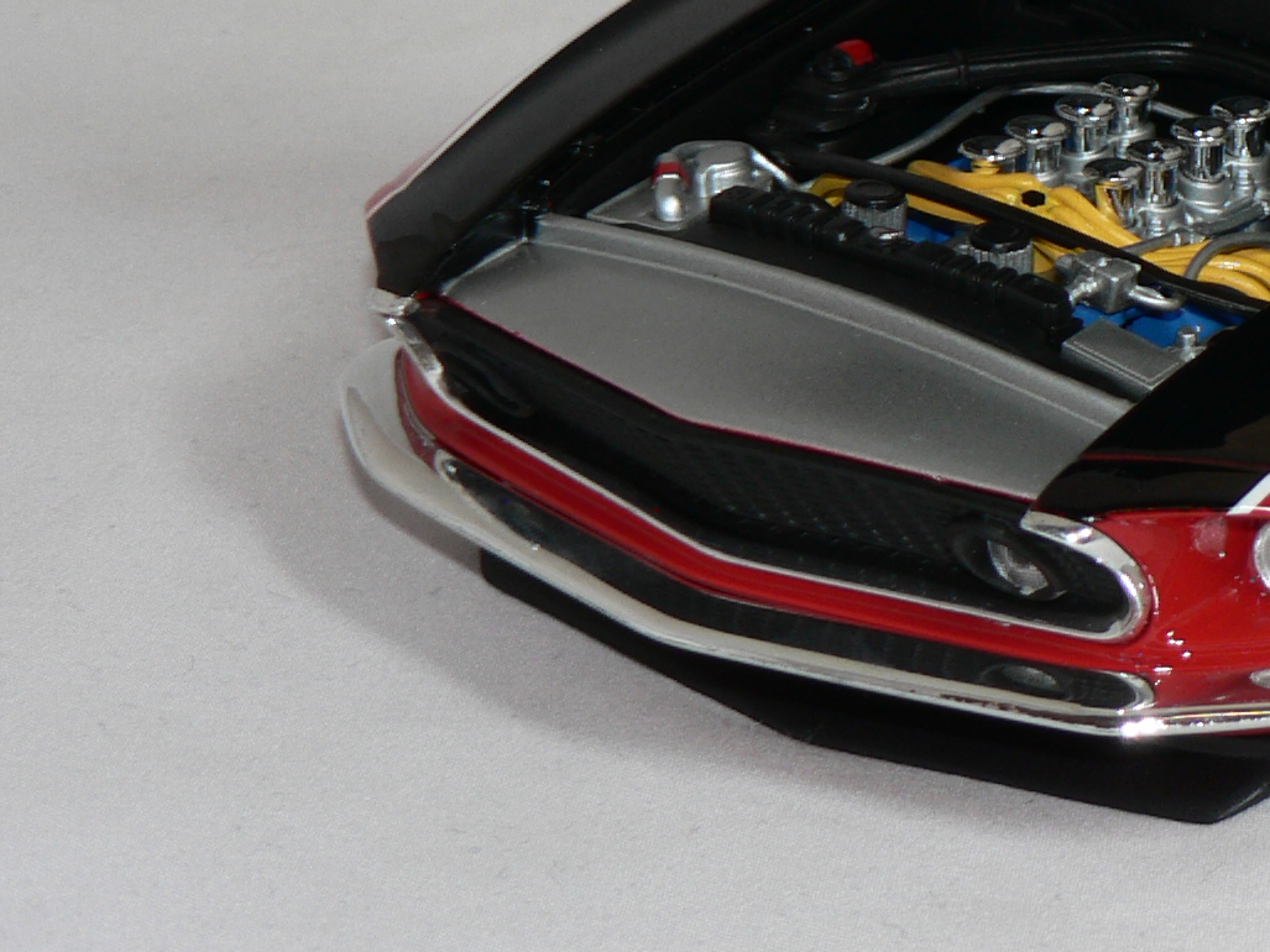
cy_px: 67
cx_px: 1524
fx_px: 6493
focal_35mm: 177
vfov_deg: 8.4
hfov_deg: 11.0
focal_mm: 11.8
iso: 80
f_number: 3.2
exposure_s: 1/60
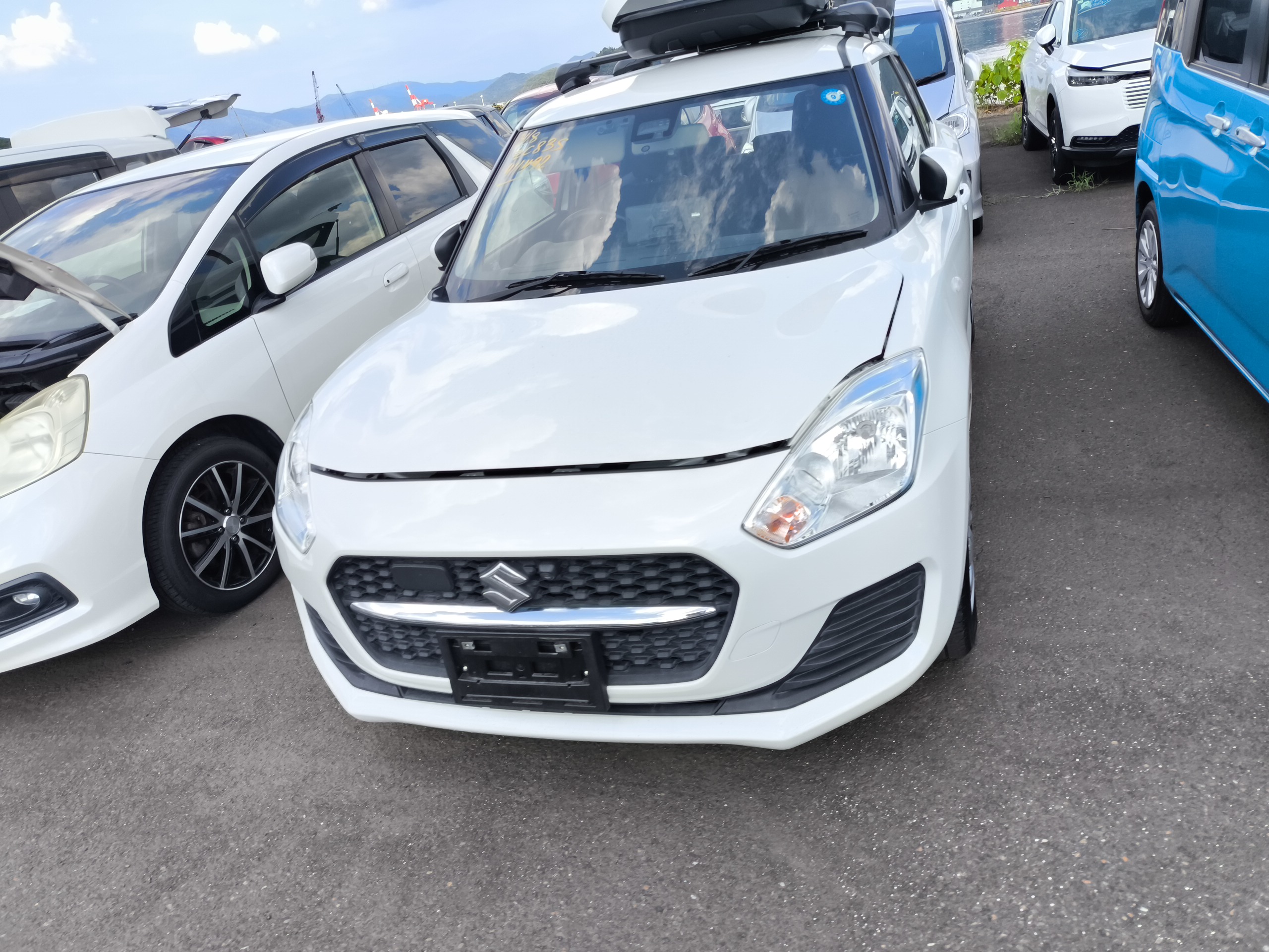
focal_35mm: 25
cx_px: 634
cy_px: 476
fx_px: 916
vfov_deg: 54.9
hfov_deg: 69.4
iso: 50
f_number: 1.7
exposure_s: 1/413
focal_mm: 4.71
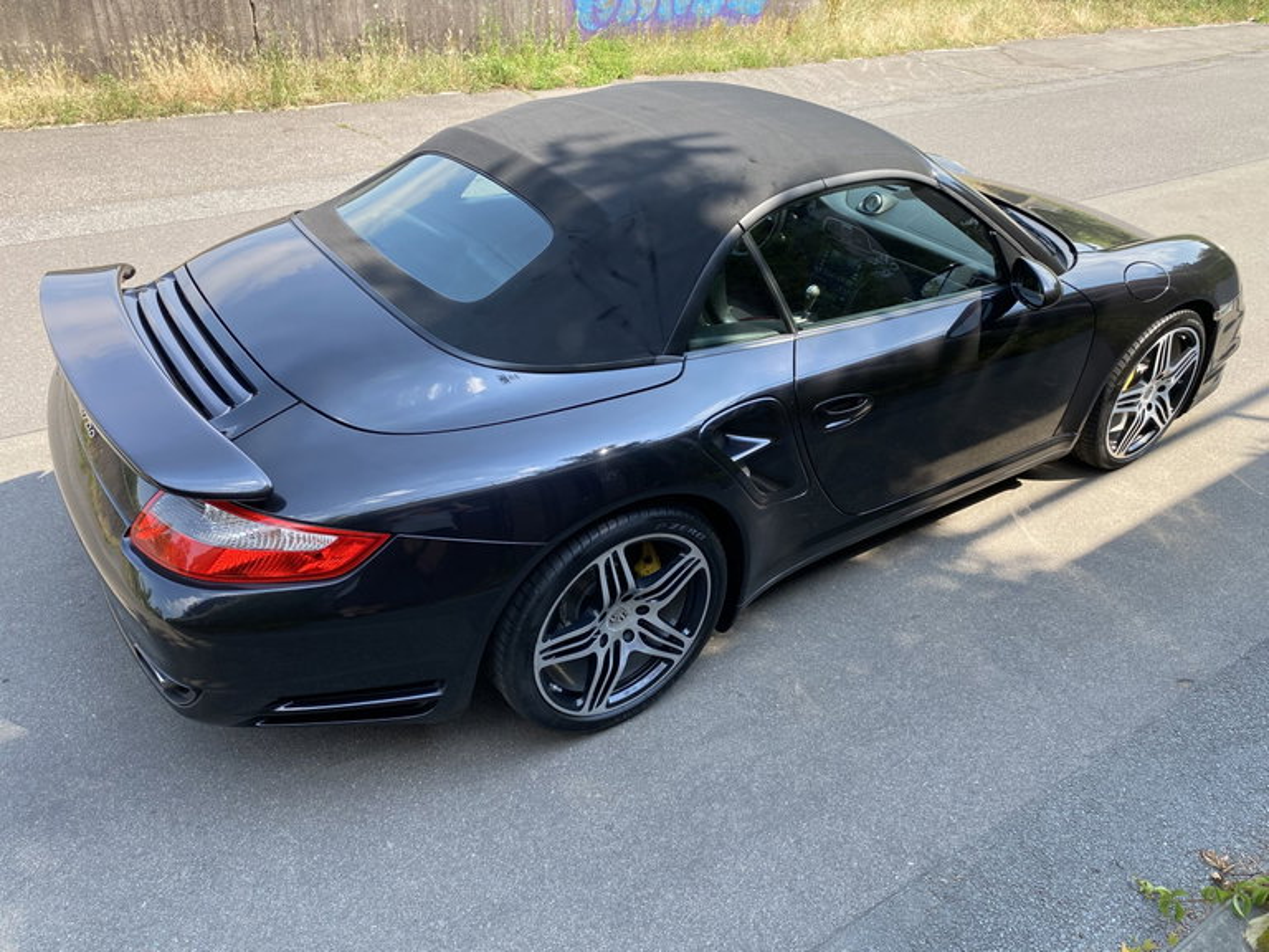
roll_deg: -3.5
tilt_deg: -33.3
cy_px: 476
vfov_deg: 53.1
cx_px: 634
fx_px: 953
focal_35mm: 26
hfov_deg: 67.3
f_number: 1.8
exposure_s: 1/539
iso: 32
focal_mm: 4.25
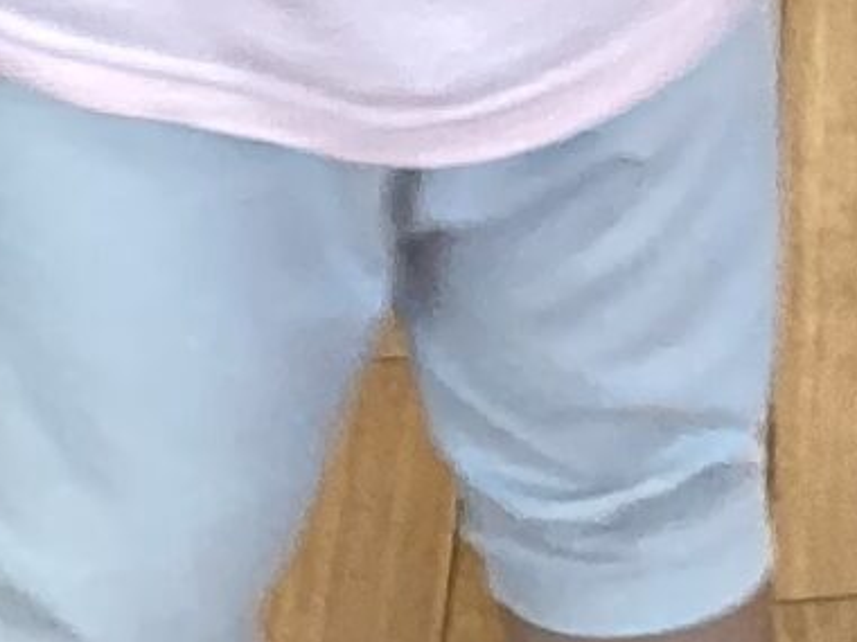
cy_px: -1052
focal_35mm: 209
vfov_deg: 6.6
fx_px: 5174
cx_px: 1299
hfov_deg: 9.2
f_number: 2.4
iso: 64
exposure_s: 1/50
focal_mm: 3.3
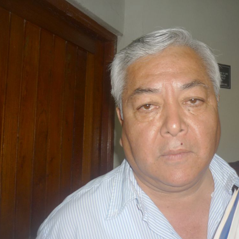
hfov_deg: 42.6
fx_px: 305
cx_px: 147
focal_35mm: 39
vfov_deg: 42.8
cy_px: 120
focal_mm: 5.5
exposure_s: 1/30
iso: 100
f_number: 2.8
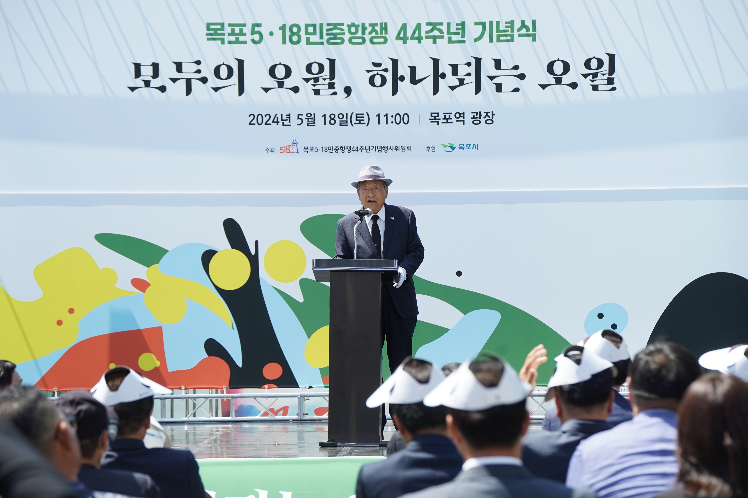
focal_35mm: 133
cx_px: 374
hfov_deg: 15.4
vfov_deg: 10.3
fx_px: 2763
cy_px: 249
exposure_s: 1/800
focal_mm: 133
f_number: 5.6
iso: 320
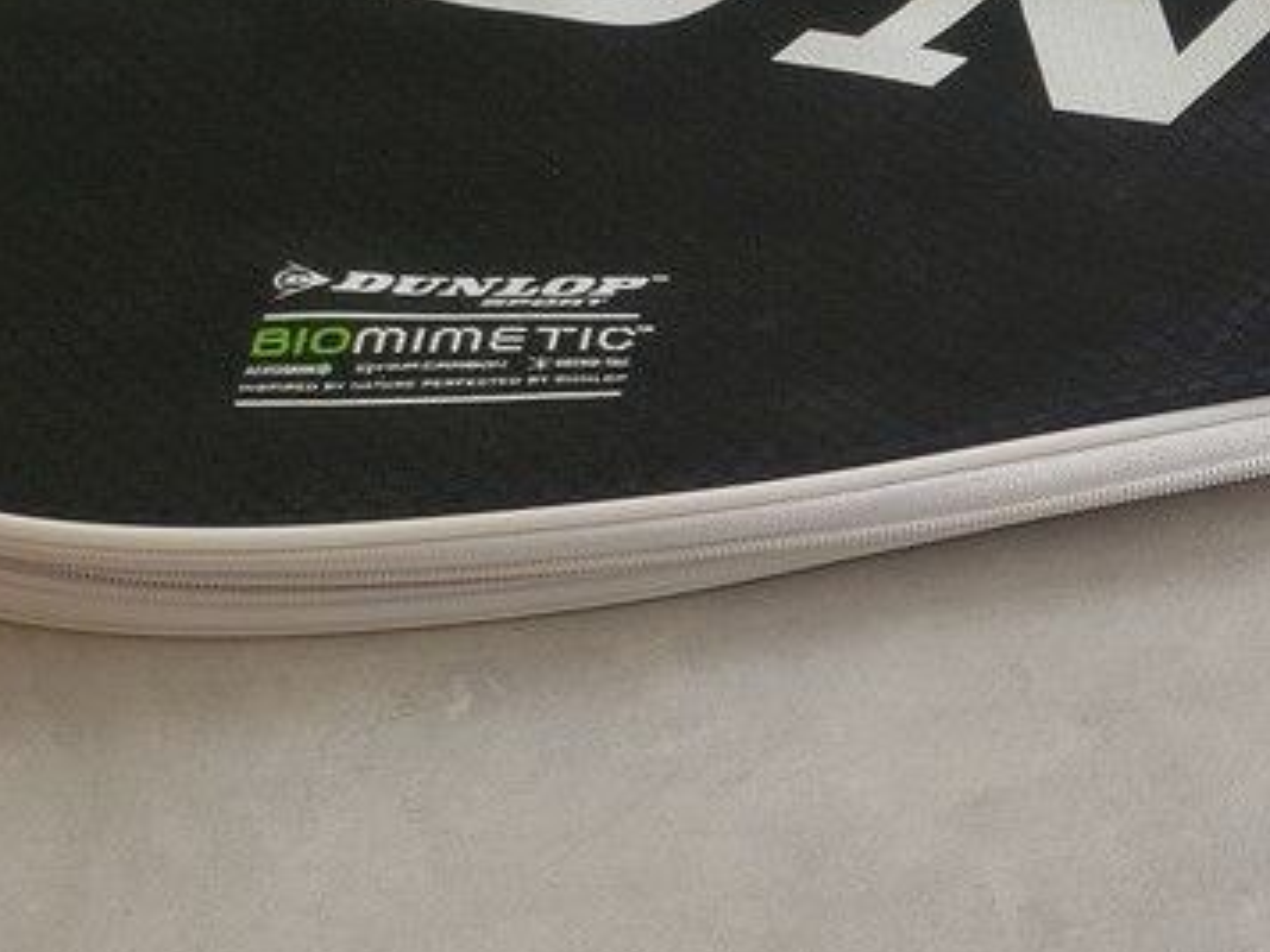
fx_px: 2678
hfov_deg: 24.5
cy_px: 260
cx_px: 1463
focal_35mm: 73
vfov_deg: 20.0
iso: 50
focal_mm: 4.3
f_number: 2.4
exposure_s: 1/132
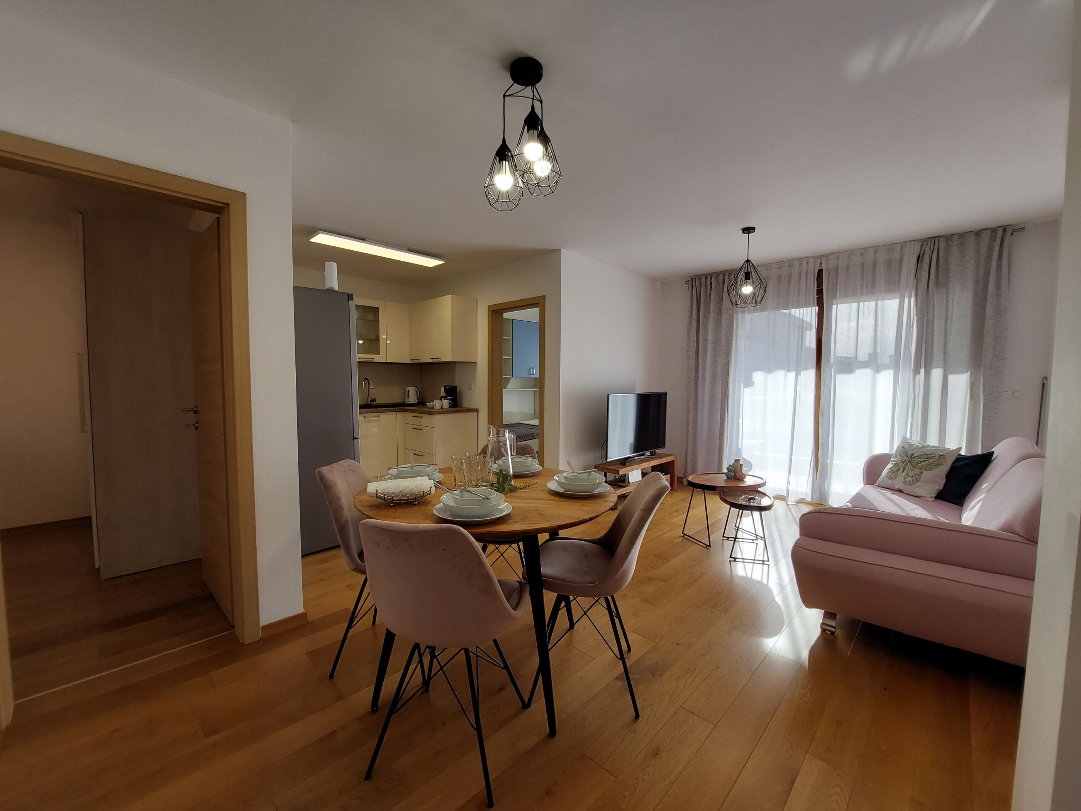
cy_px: 406
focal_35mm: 13
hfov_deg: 106.2
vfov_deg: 89.9
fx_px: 406
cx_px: 540
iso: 50
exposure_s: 1/263
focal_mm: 1.74
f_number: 2.2
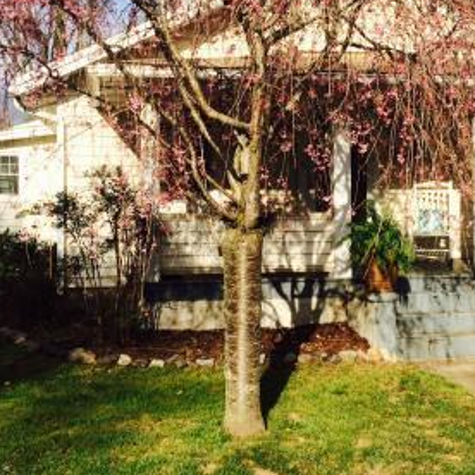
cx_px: 293
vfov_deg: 31.5
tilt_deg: +0.2
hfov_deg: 31.5
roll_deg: +1.5
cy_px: 189
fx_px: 838
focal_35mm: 54
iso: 32
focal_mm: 4.15
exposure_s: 1/1953
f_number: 2.2
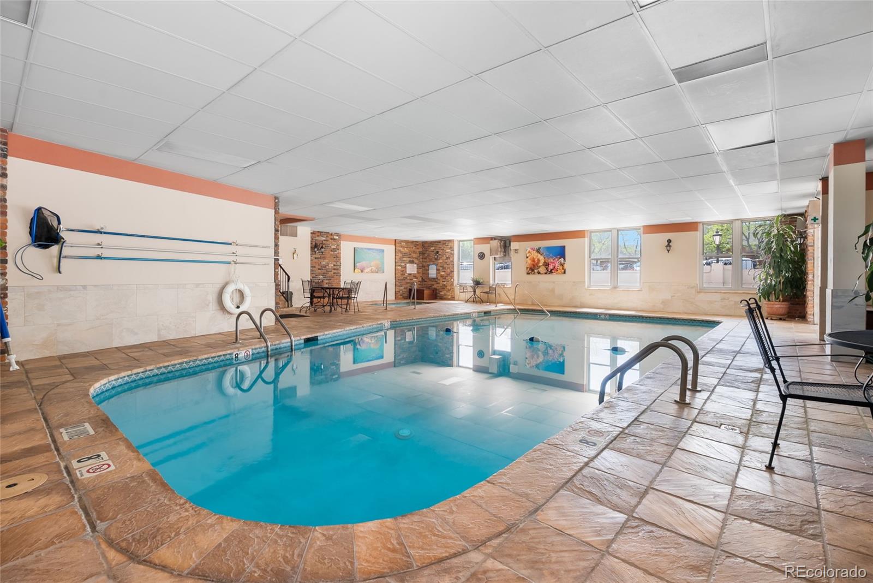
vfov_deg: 73.8
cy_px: 292
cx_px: 436
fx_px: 388
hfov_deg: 96.7
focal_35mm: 16
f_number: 8
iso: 200
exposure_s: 1
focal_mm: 16
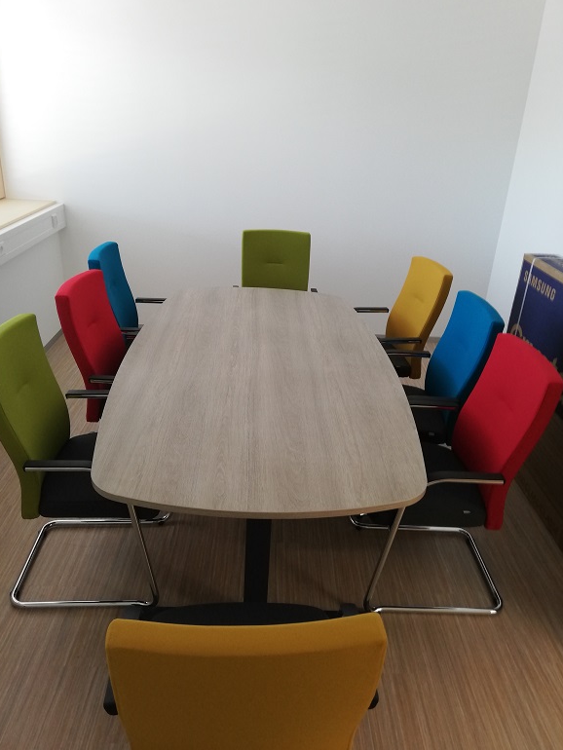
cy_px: 368
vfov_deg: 65.3
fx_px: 585
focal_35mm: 27
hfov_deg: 51.4
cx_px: 279
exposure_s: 1/33.3
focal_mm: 3.81
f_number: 2.2
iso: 200
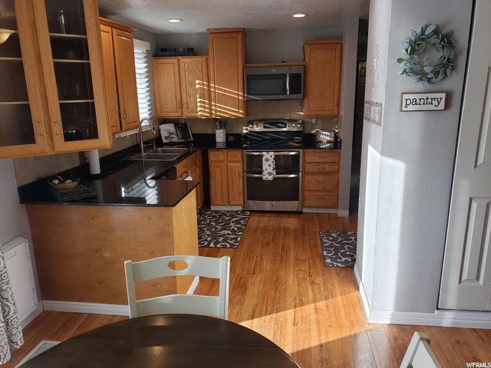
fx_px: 369
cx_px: 246
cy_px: 184
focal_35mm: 26
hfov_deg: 67.3
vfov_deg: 53.1
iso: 80
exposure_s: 1/120
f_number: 2.4
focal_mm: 4.3
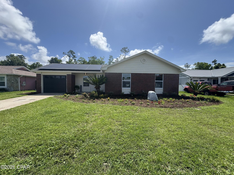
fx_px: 95
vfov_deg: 85.7
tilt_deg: -1.6
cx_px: 117
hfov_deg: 102.1
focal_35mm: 14
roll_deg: -0.7
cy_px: 88
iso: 50
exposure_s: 1/1449
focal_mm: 2.22
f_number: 2.2
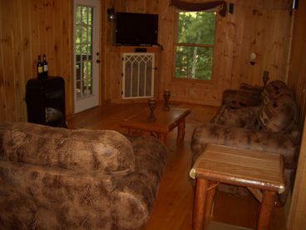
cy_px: 115
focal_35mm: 35
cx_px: 153
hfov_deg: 52.6
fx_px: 309
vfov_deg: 40.7
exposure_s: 1/60
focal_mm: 5.8
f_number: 2.6
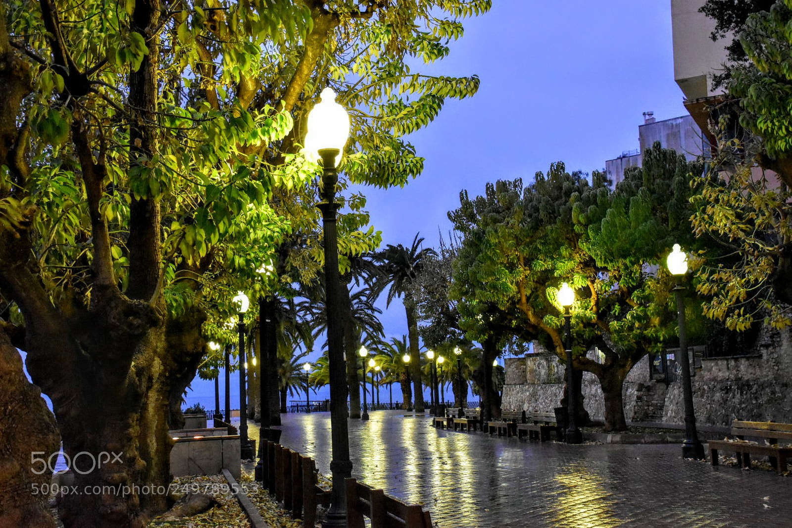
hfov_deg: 41.1
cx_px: 396
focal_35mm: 48
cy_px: 264
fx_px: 1056
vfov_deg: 28.1
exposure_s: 1/60
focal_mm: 32
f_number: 5.6
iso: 5000
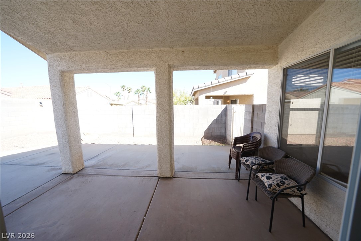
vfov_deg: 90.0
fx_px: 120
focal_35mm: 12
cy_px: 120
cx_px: 180
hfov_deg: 112.6
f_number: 10
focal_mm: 12
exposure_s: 1/125
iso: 400
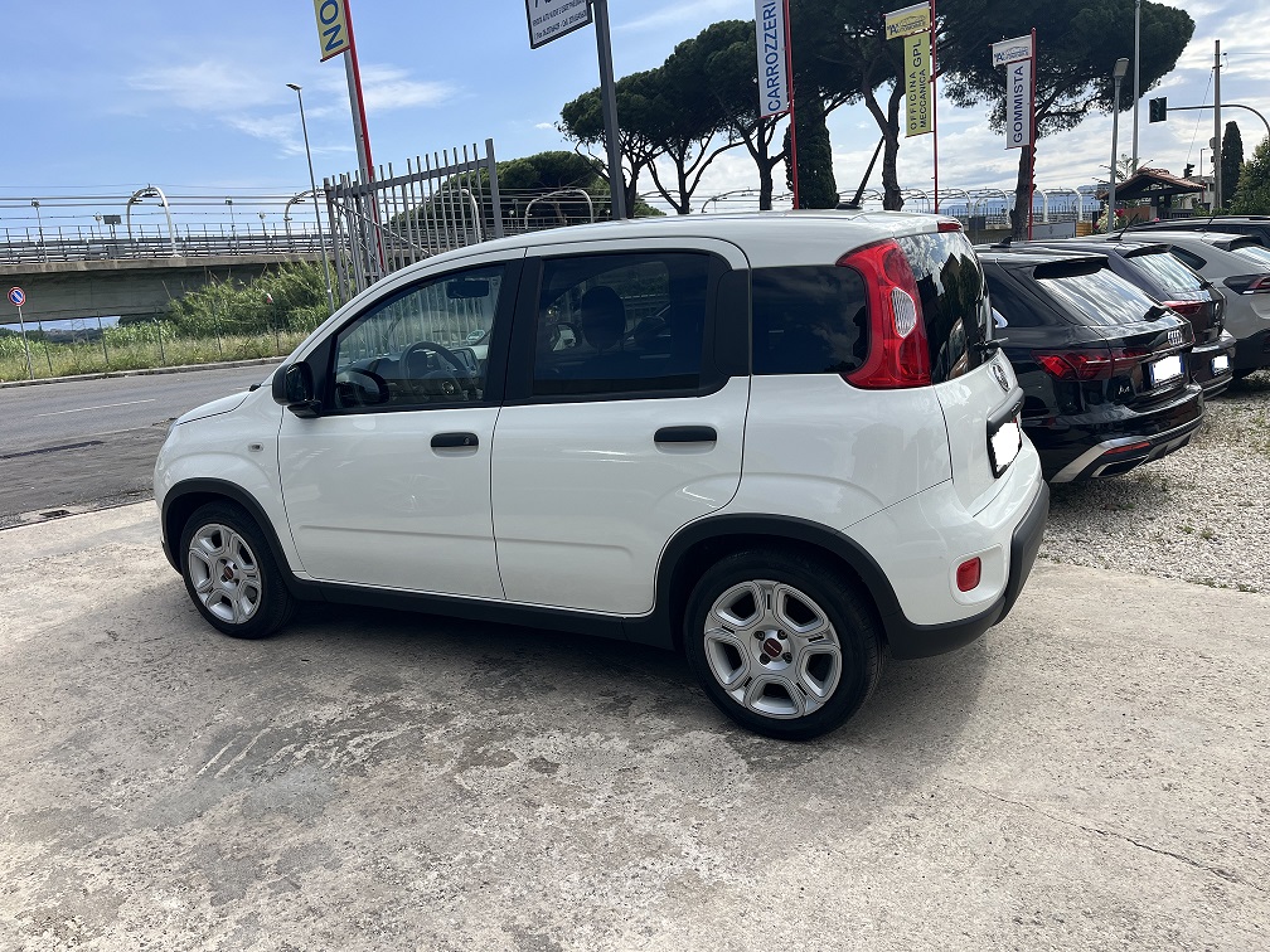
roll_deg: +4.1
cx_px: 635
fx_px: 954
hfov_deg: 67.3
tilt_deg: -10.8
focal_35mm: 26
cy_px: 476
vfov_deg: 53.1
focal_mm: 5.1
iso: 50
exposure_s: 1/2899
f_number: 1.6
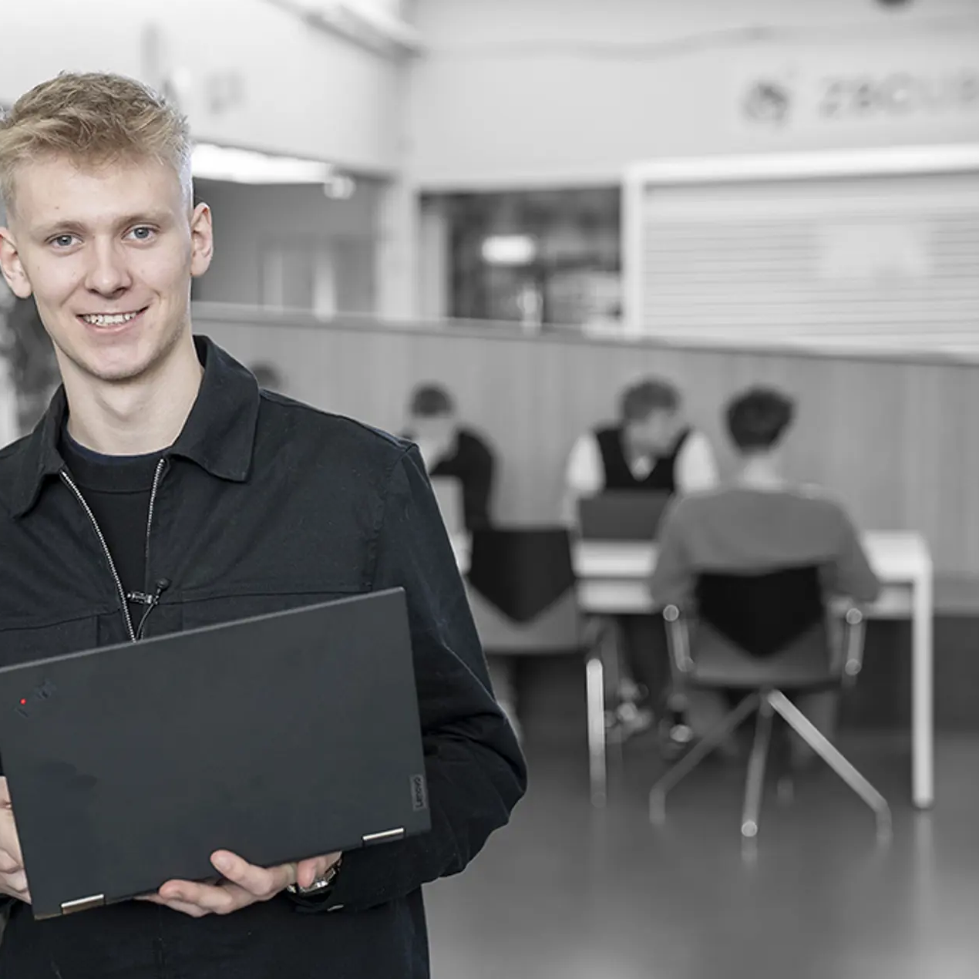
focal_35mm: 72
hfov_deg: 23.8
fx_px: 2304
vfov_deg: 24.0
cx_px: 262
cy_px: 490
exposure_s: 1/60
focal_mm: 56
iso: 200
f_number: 2.8
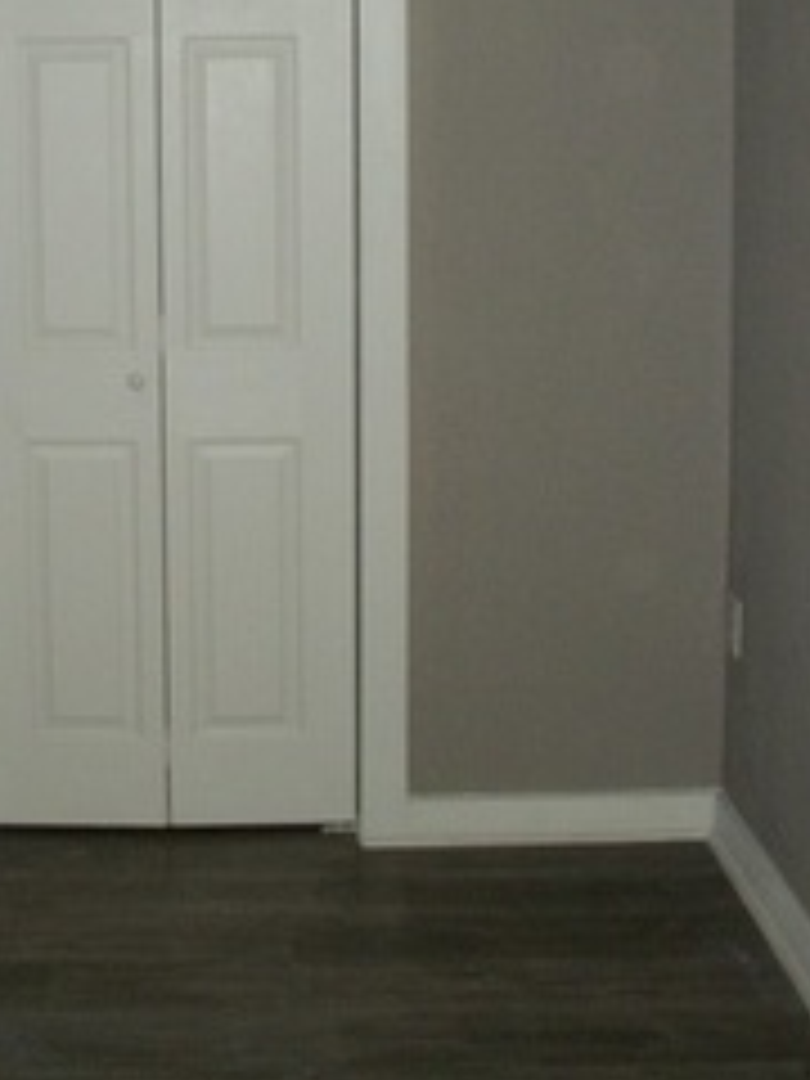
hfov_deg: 22.8
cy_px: 171
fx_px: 1997
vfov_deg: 29.4
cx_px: 230
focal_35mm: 64
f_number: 2.9
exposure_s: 1/30
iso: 160
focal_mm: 5.7
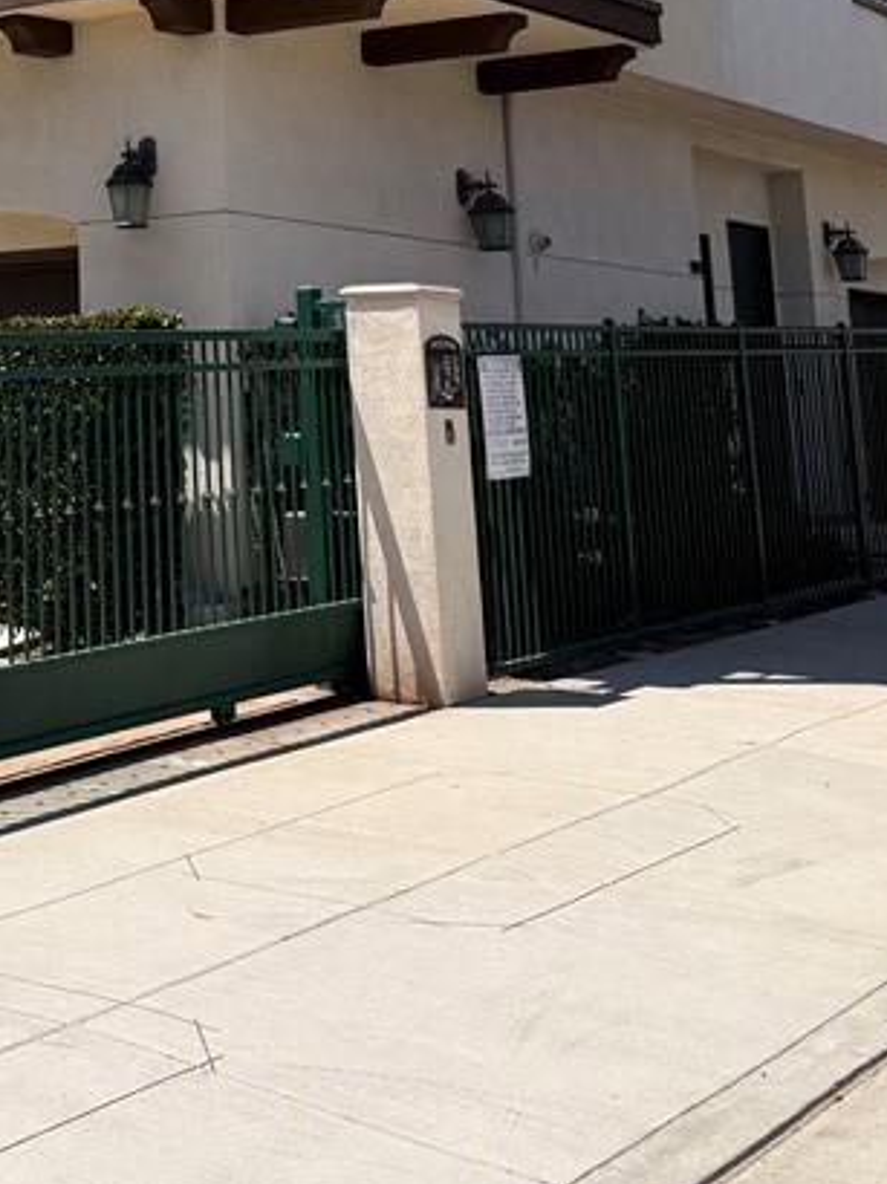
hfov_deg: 23.2
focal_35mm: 60
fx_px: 2052
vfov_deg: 29.5
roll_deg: +1.2
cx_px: -49
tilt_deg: +14.0
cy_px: -66
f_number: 1.78
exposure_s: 1/5714
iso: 80
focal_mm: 6.76
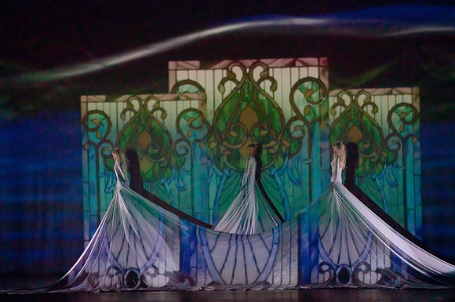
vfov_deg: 8.8
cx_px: 217
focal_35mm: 156
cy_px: 157
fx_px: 1967
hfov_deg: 13.2
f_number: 5
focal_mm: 148
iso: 6400
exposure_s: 1/320
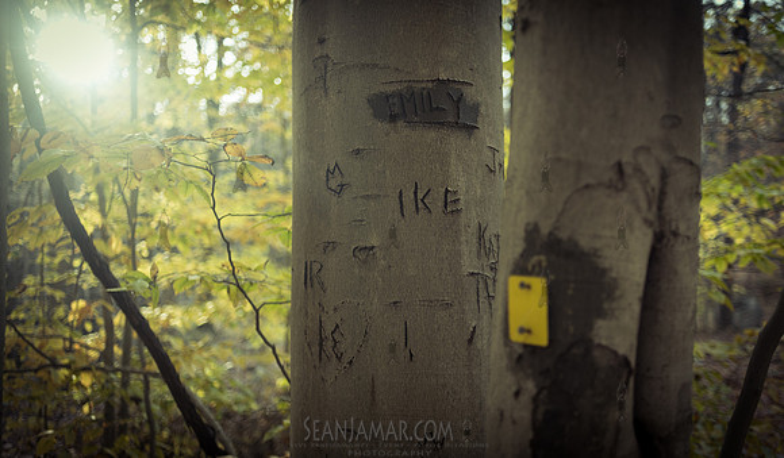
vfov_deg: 33.5
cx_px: 392
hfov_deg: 54.4
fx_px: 762
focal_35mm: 36
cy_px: 244
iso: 200
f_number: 2
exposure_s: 1/160
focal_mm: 35
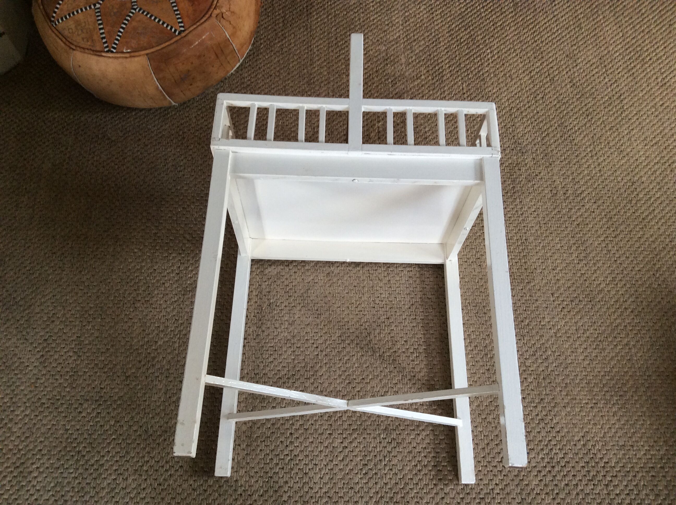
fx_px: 624
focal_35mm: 32
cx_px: 338
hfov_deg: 56.9
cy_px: 252
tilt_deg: -63.9
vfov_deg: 44.1
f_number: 2.4
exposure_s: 1/25
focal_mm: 3.3
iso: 80
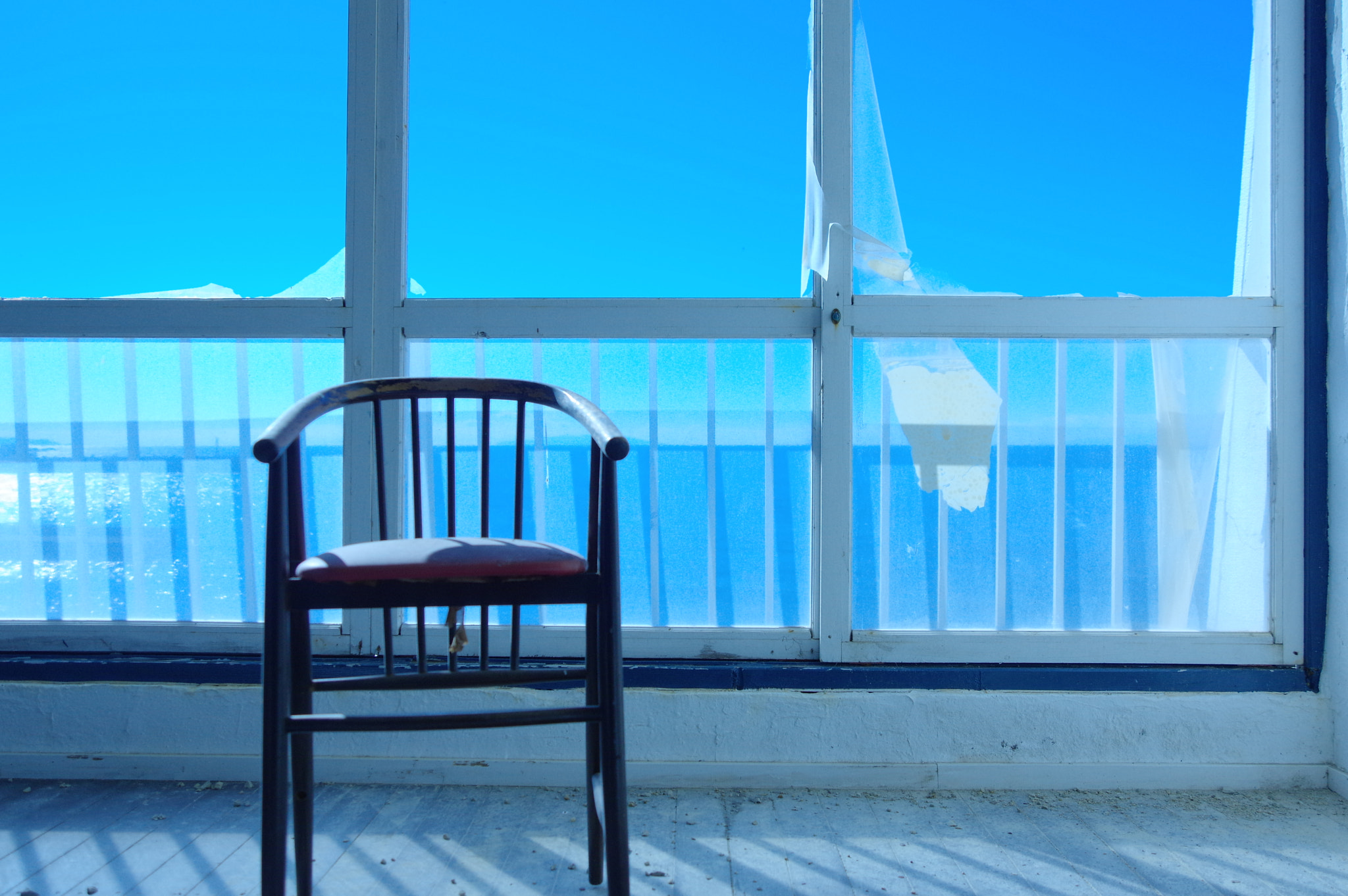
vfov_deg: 43.5
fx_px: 1122
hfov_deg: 62.0
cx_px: 674
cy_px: 448
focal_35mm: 30
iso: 400
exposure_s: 1/8000
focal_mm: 20
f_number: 4
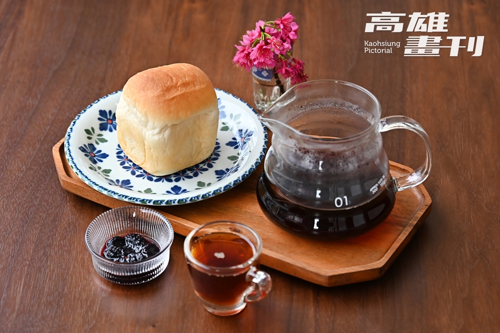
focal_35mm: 97
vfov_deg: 14.1
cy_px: 166
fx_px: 1346
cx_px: 250
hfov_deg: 21.0
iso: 1250
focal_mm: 97
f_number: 6.3
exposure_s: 1/640
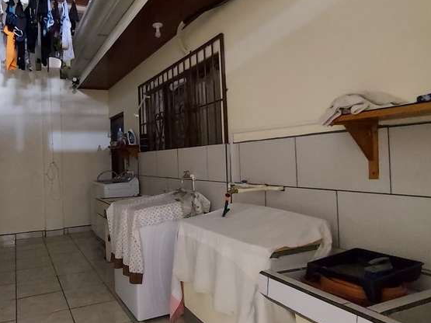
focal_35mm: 24
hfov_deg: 69.7
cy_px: 144
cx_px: 147
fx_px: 299
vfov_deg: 56.7
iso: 1000
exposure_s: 1/10
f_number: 2.2
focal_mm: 1.74
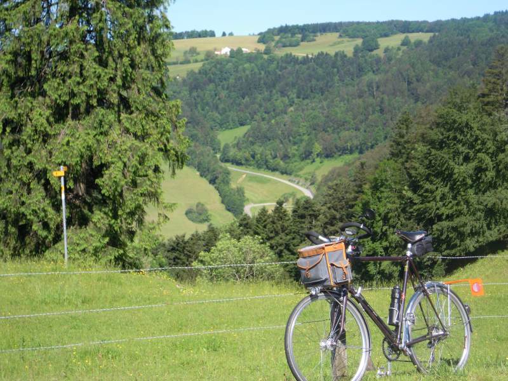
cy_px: 190
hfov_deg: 26.3
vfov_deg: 19.9
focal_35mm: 74
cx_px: 254
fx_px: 1086
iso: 100
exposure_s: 1/400
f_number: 4.4
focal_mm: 13.2
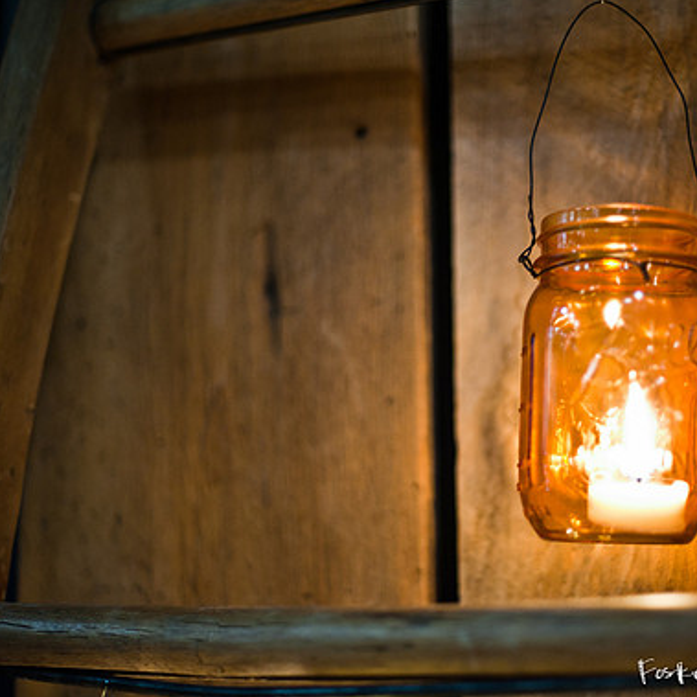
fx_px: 1481
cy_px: 349
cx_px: 467
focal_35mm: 65
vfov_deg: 26.5
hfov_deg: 26.3
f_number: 1.4
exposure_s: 1/100
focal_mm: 50
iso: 1600
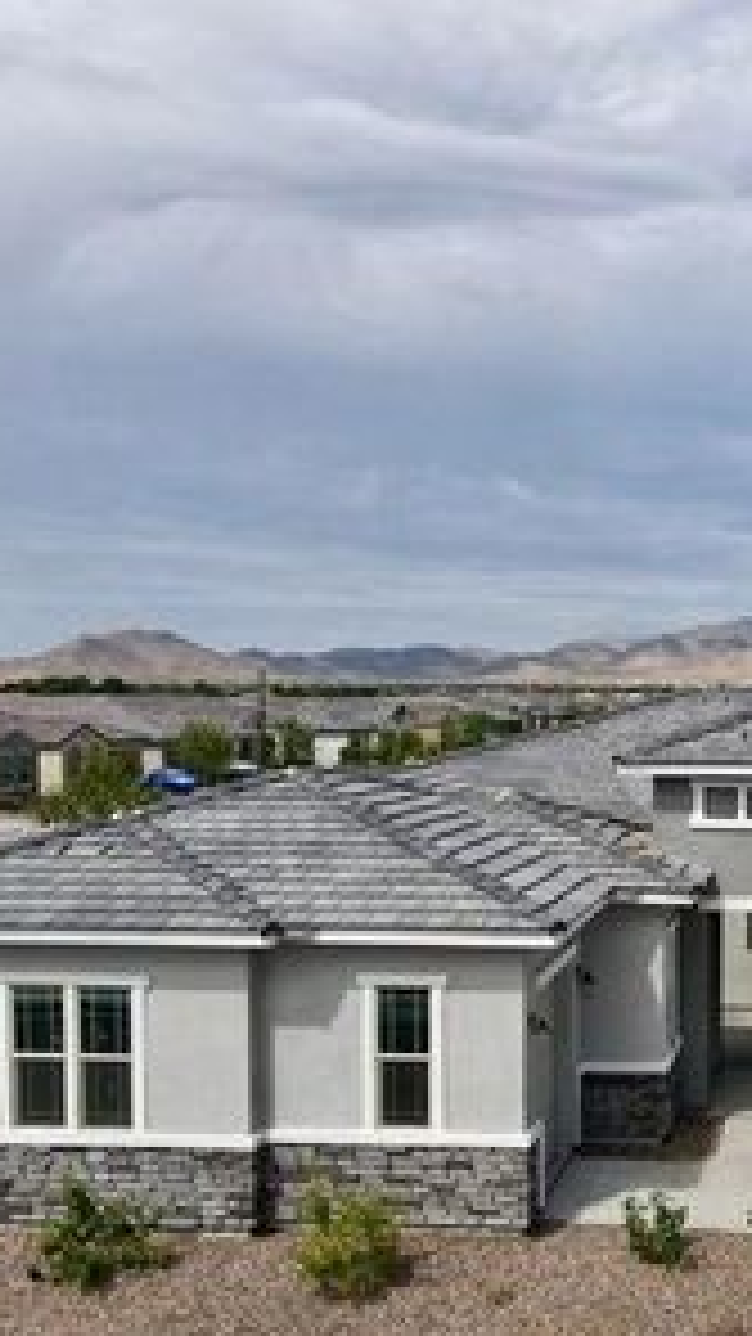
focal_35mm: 44
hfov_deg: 25.8
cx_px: 743
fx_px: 1560
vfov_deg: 46.0
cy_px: 839
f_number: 2.8
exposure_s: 1/1000
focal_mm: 4.5
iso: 100
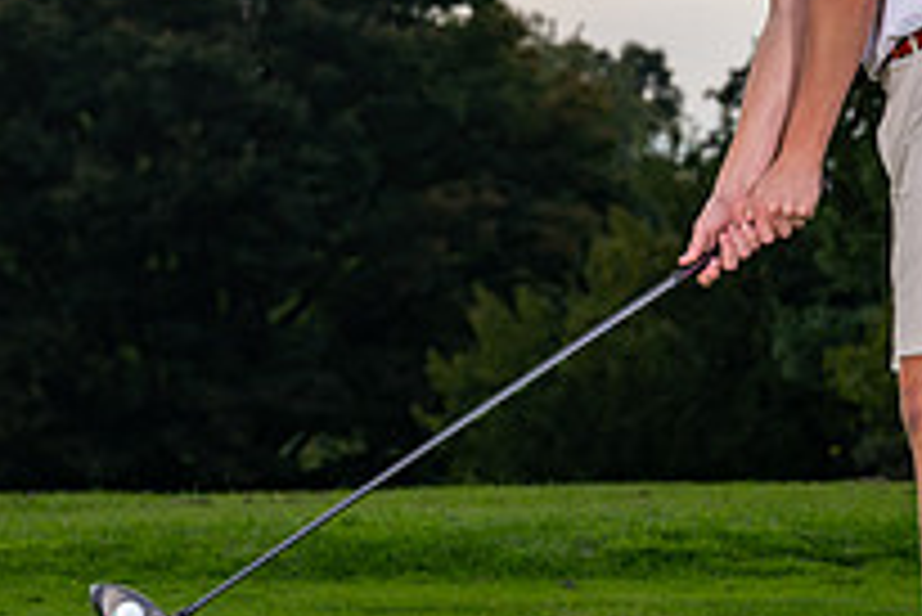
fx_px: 9149
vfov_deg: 3.9
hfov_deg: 5.8
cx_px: 661
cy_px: 95
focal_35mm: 357
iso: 160
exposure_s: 1/500
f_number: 6.3
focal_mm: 90
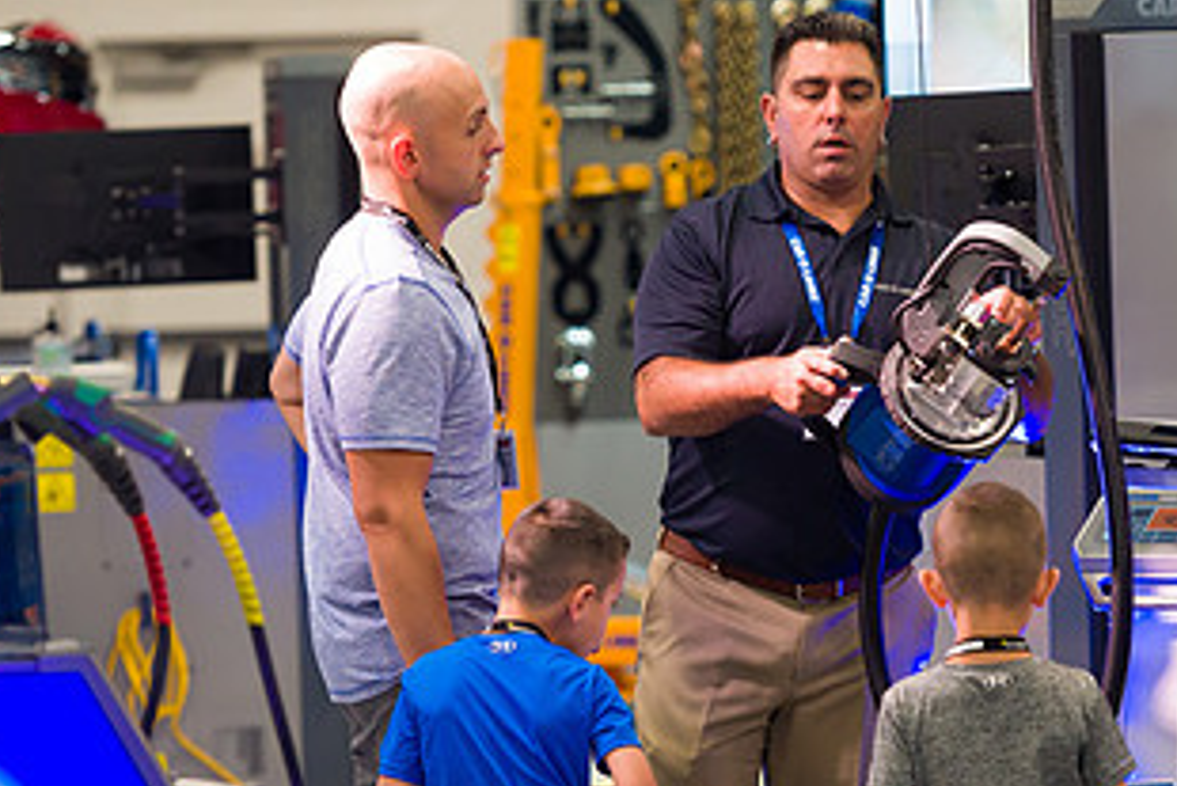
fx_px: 7948
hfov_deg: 8.5
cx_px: 862
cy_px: 365
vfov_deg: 5.7
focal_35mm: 243
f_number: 3.2
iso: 1600
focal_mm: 130
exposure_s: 1/200
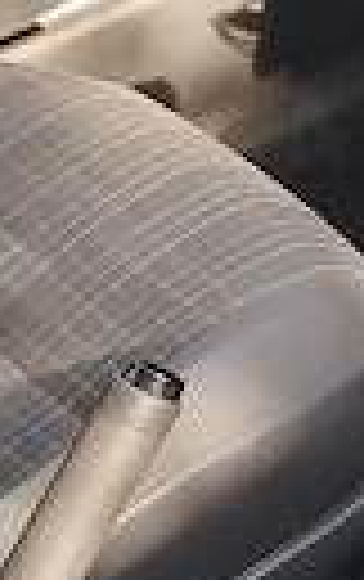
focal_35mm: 158
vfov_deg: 13.2
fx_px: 2499
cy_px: 360
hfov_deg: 7.2
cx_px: 1159
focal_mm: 5.25
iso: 175
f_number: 1.75
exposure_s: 1/100
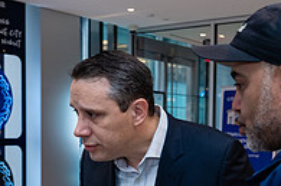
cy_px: 182
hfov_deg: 26.4
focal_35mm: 77
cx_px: 146
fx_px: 600
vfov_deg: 17.3
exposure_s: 1/160
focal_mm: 24
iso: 400
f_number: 4
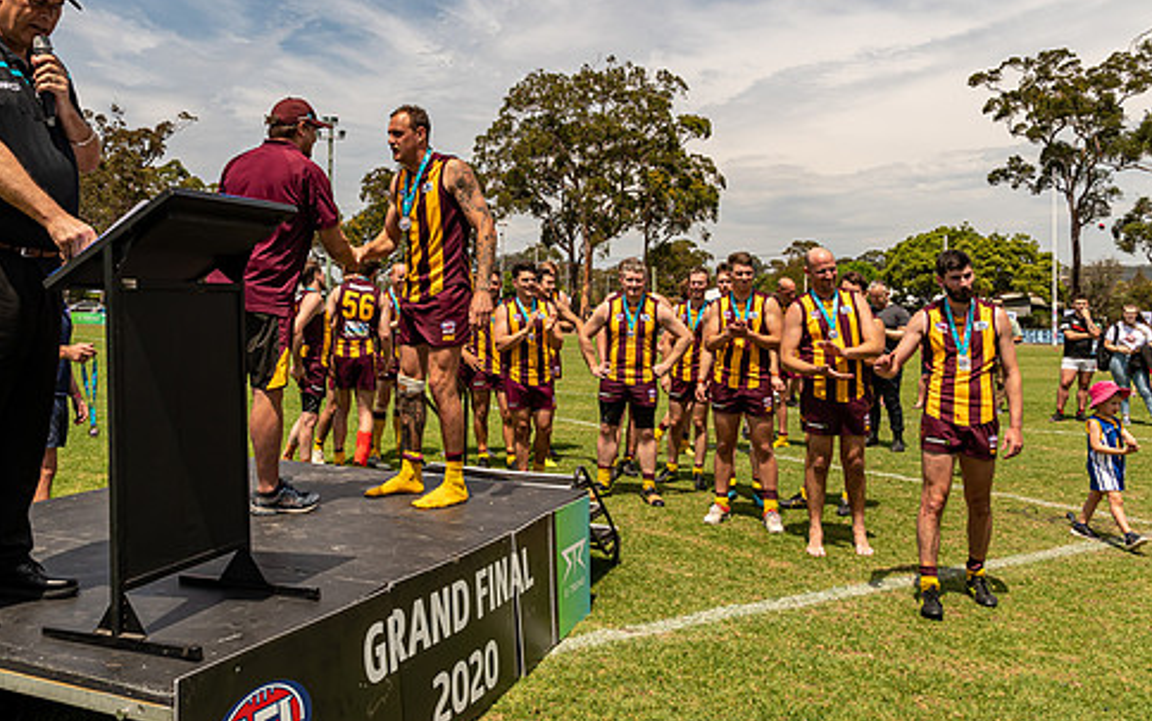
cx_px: 434
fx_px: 1005
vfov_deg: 39.1
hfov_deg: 58.9
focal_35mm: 32
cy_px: 256
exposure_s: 1/800
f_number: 8
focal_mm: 16
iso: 200
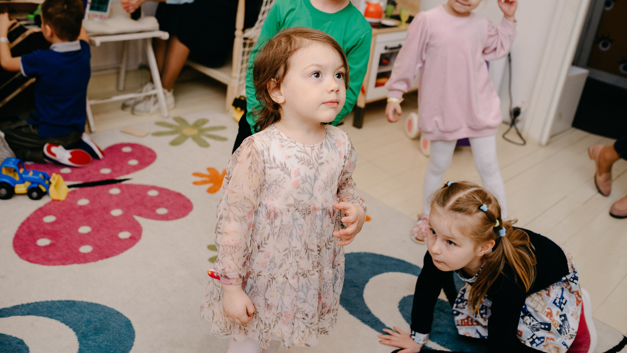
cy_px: 149
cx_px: 312
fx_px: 615
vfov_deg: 31.9
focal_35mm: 37
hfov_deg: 54.0
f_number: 3.2
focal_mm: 35
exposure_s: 1/160
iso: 400
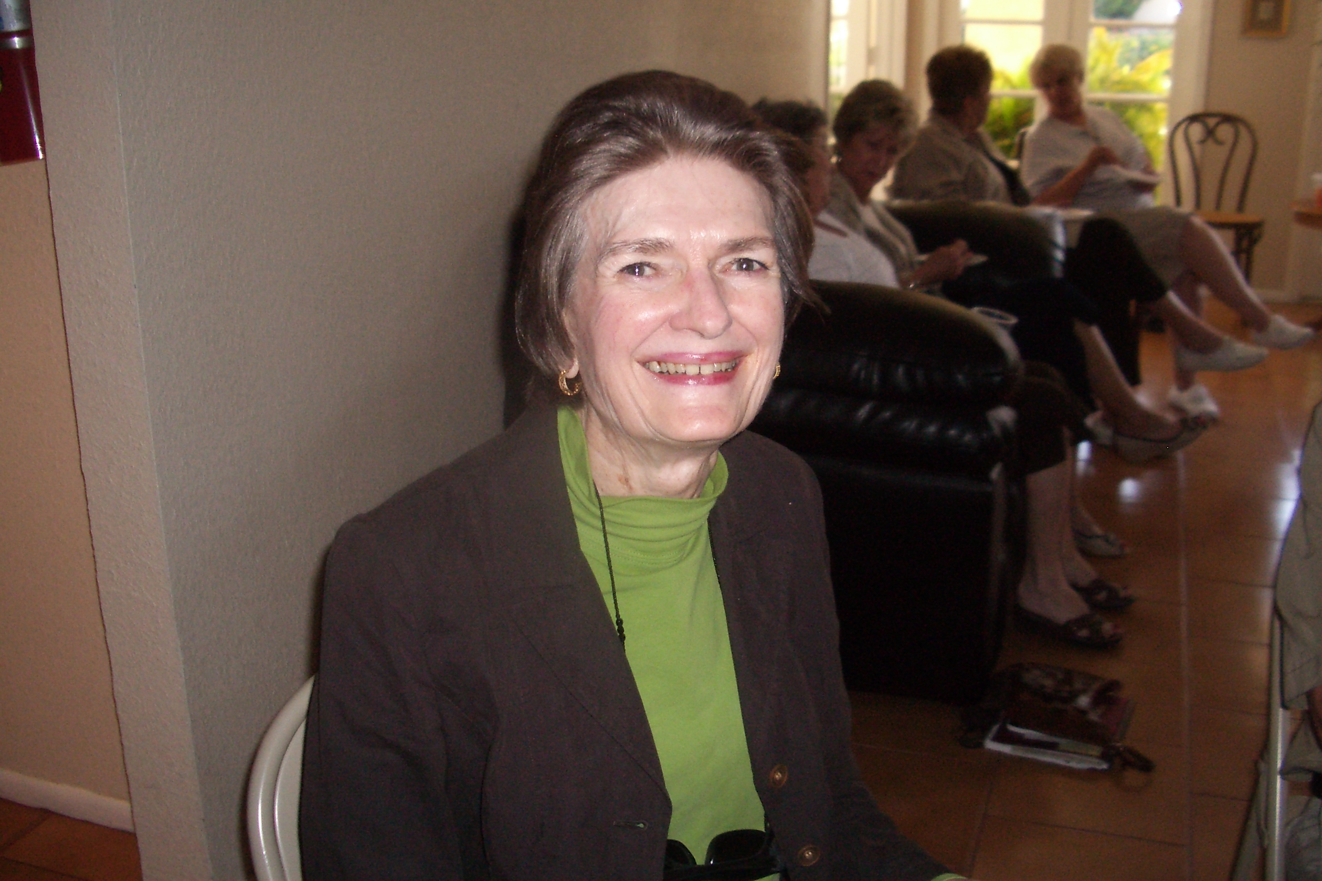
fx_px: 1359
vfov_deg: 35.9
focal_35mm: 37
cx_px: 652
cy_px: 429
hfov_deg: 51.9
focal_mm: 5.8
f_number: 2.6
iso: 200
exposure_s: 1/60
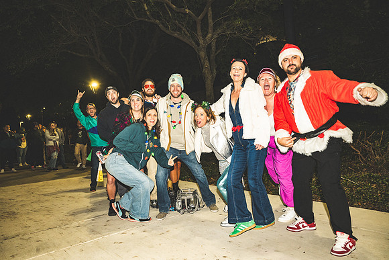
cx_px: 194
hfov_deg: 73.7
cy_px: 130
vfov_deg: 53.2
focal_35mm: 24
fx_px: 259
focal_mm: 24
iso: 1600
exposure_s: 1/200
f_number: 3.2
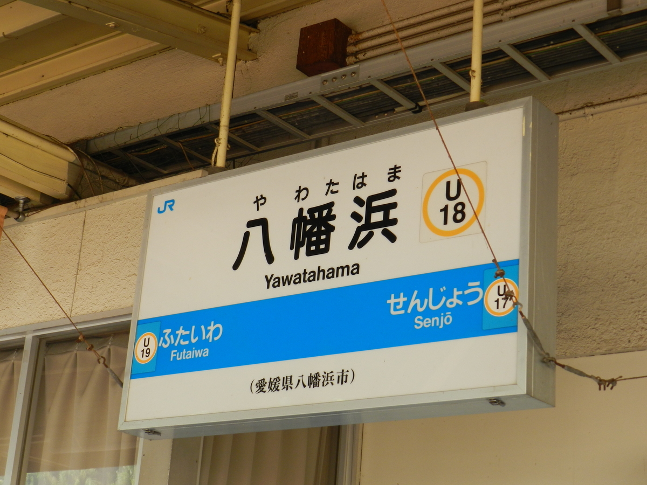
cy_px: 242
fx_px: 1271
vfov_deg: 21.6
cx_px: 324
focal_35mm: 68
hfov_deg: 28.6
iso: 160
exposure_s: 1/30
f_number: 4.7
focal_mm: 12.1
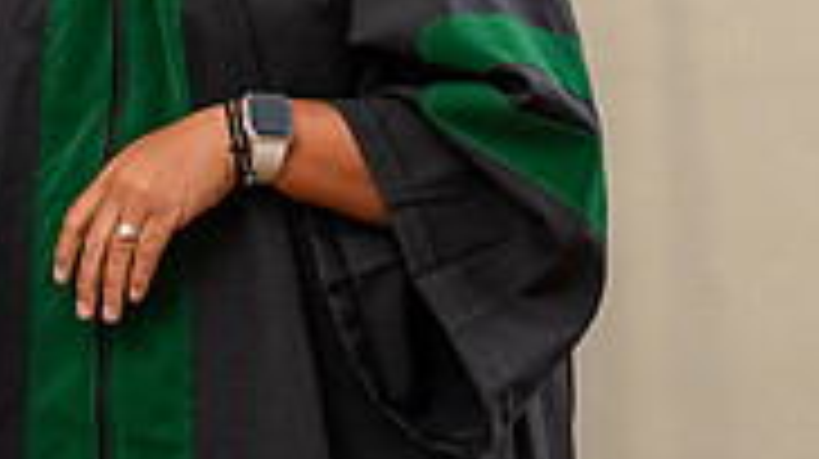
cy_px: -38
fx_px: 7182
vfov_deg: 3.7
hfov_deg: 6.5
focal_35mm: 331
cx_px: -310
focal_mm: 99
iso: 1600
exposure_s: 1/200
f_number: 3.5
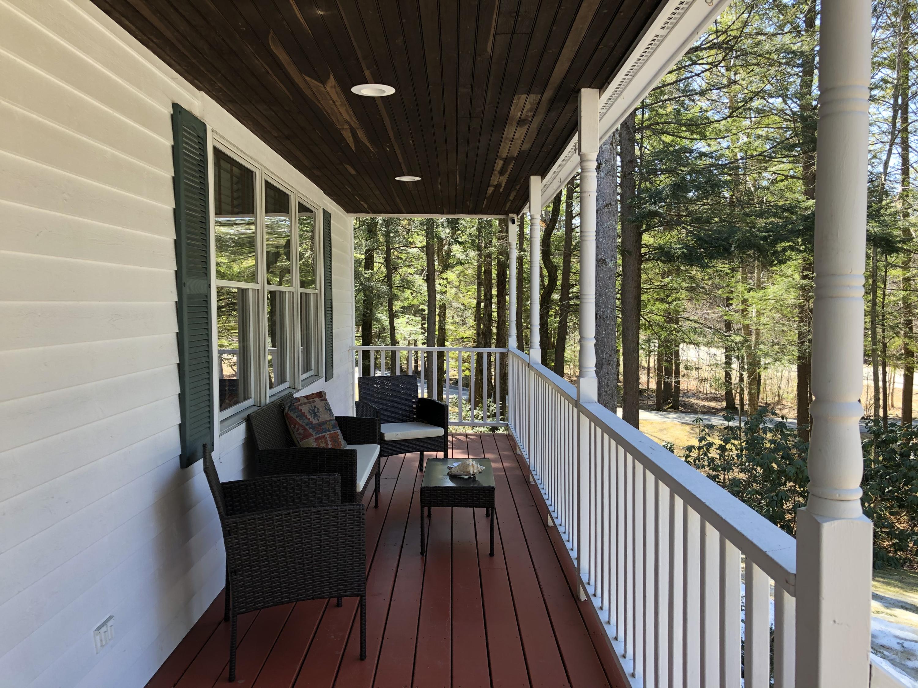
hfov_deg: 63.4
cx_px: 459
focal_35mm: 28
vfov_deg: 49.7
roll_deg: +0.4
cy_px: 344
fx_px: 743
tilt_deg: -2.2
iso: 25
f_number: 1.8
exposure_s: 1/120
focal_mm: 3.99
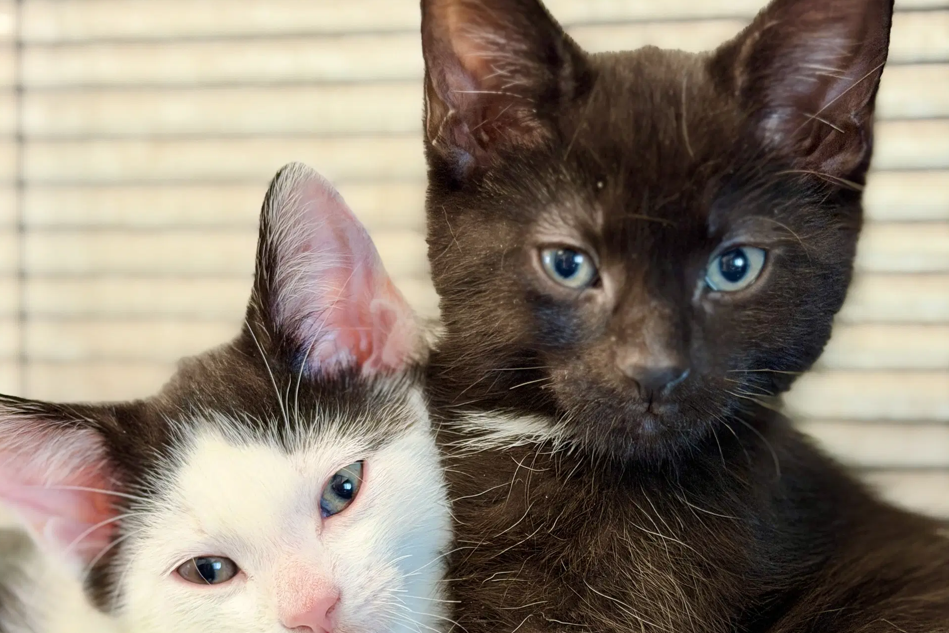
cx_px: 473
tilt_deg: -3.5
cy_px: 480
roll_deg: -0.4
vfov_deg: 20.1
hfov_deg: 30.1
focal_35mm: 67
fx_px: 1766
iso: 250
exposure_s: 1/40
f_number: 1.78
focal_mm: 6.76
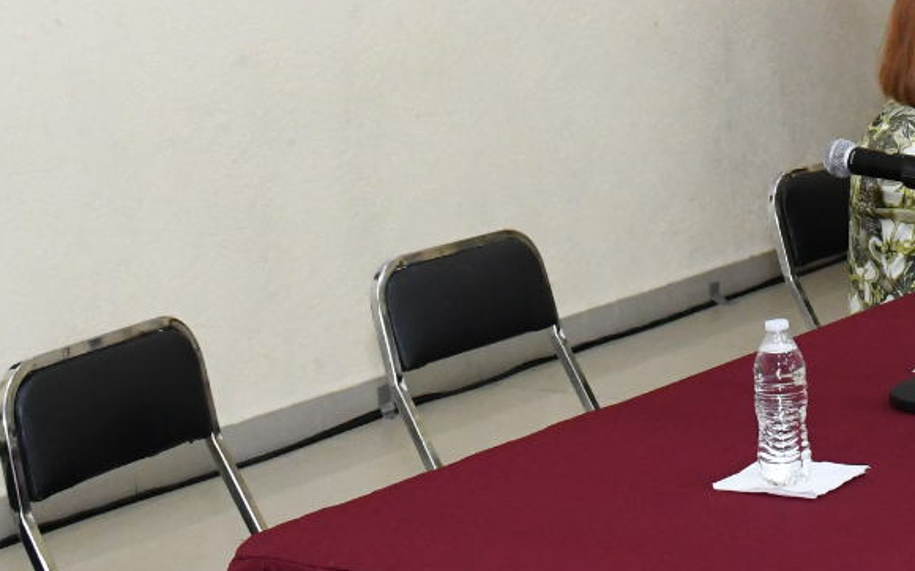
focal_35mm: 94
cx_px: 705
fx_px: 2343
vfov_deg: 13.3
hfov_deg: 21.9
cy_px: -227
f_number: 6.3
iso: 3200
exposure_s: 1/125
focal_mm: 22
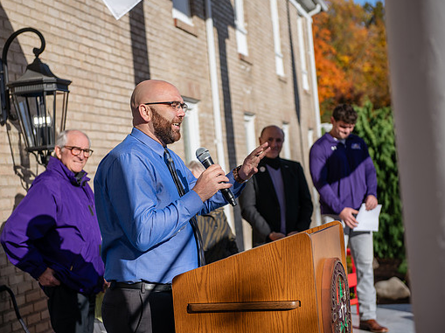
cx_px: 192
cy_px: 166
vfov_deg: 21.6
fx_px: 874
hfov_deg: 28.5
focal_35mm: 68
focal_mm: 62
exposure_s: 1/1000
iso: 80
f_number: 3.5
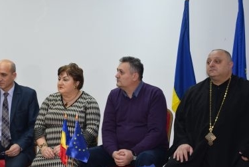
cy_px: 91
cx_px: 115
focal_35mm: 68
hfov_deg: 29.8
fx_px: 468
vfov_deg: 20.2
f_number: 4.2
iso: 800
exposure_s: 1/80
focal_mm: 35
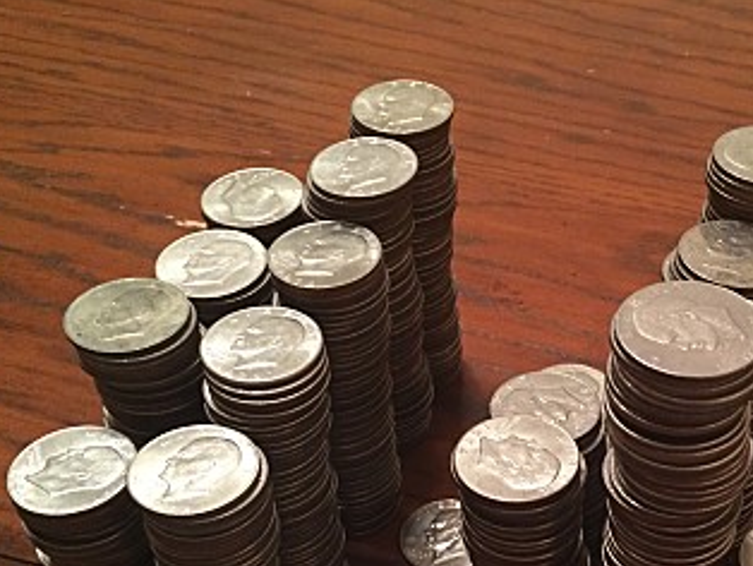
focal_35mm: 50
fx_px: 1088
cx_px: 556
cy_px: 462
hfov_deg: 37.3
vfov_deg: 28.5
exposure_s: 1/24
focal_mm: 4.12
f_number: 2.2
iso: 320
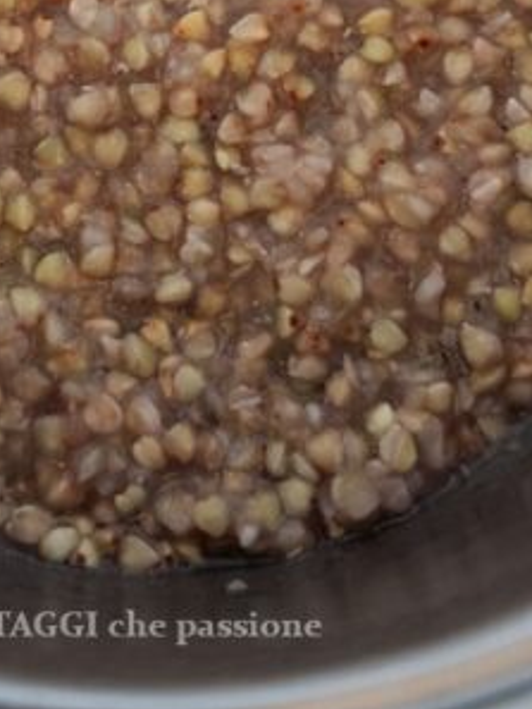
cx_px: 99
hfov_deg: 24.8
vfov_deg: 30.7
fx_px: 1188
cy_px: -7
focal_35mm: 58
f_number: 1.65
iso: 1000
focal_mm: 6.14
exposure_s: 1/20
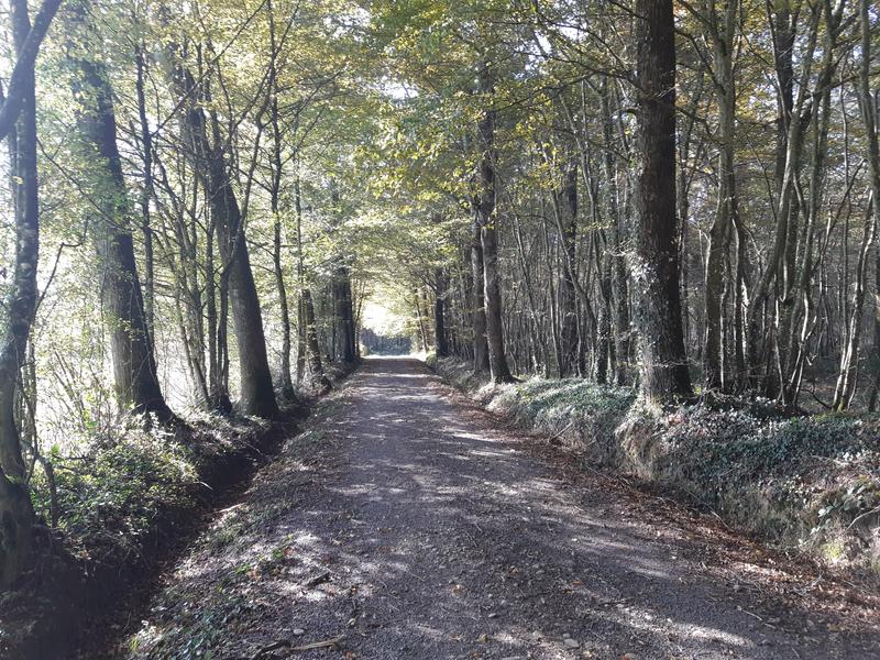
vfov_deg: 53.1
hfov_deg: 67.3
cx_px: 440
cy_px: 330
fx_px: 661
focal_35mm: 26
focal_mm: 3.93
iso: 50
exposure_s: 1/100
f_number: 1.7
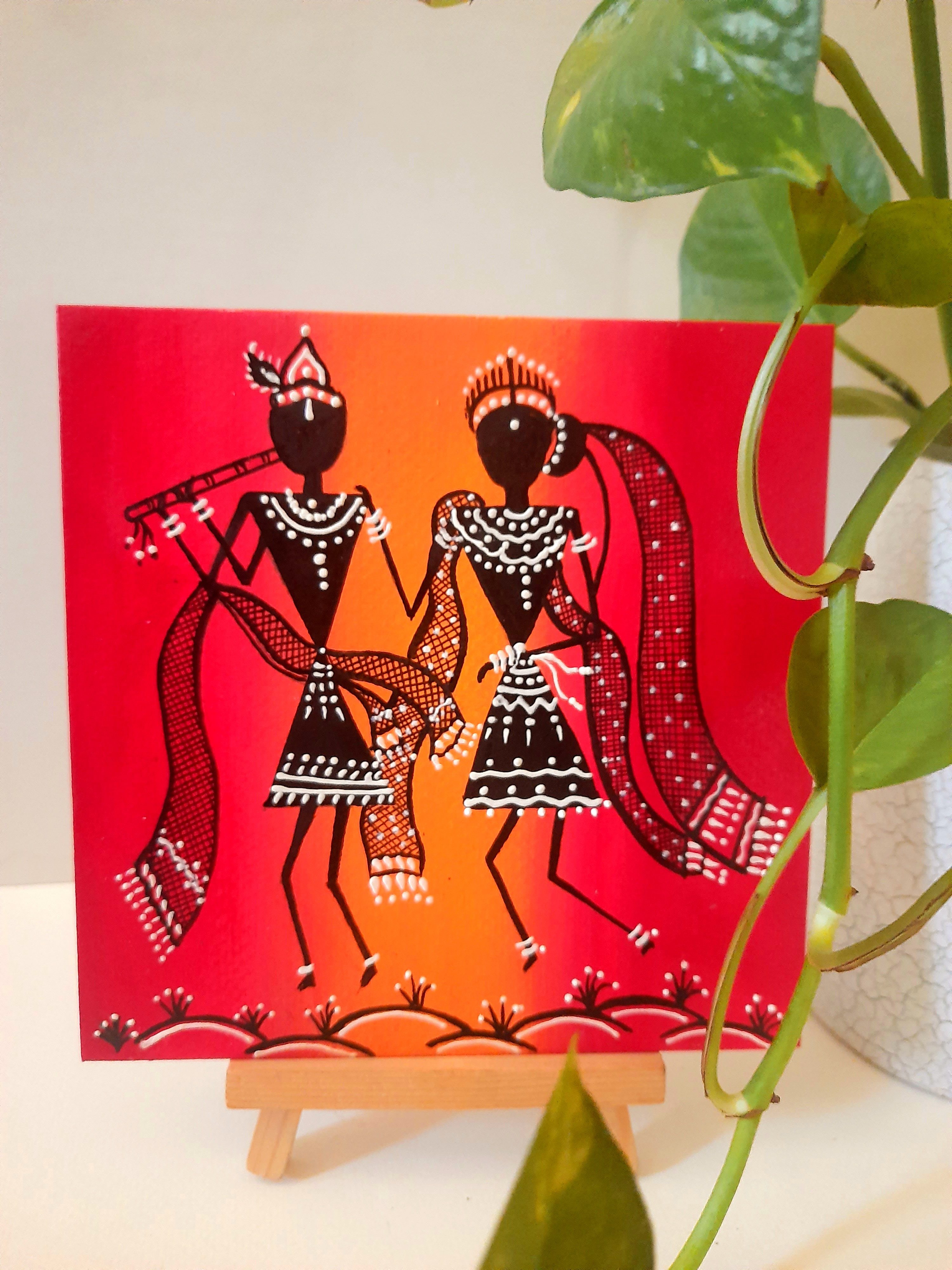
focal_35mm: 25
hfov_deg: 54.9
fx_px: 917
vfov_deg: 69.4
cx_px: 476
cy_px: 635
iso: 640
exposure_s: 1/20
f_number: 2
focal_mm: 4.6
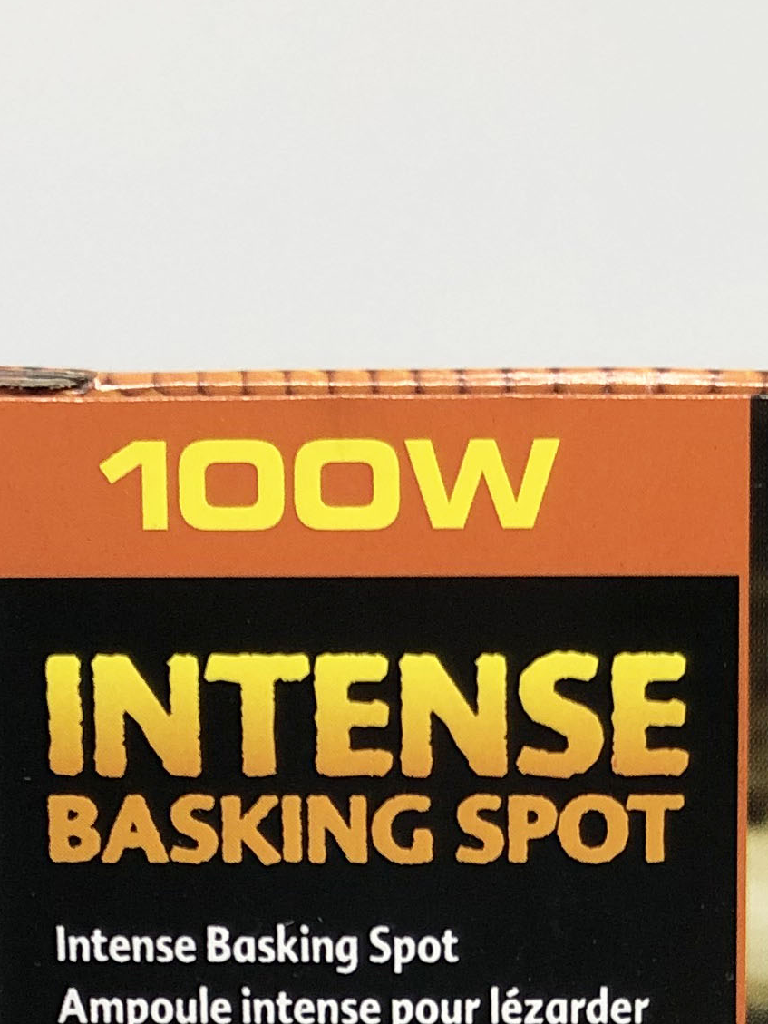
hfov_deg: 14.7
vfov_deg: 18.3
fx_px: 2958
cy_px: 1330
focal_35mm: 100
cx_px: 556
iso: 25
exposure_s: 1/33
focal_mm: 4
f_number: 1.8
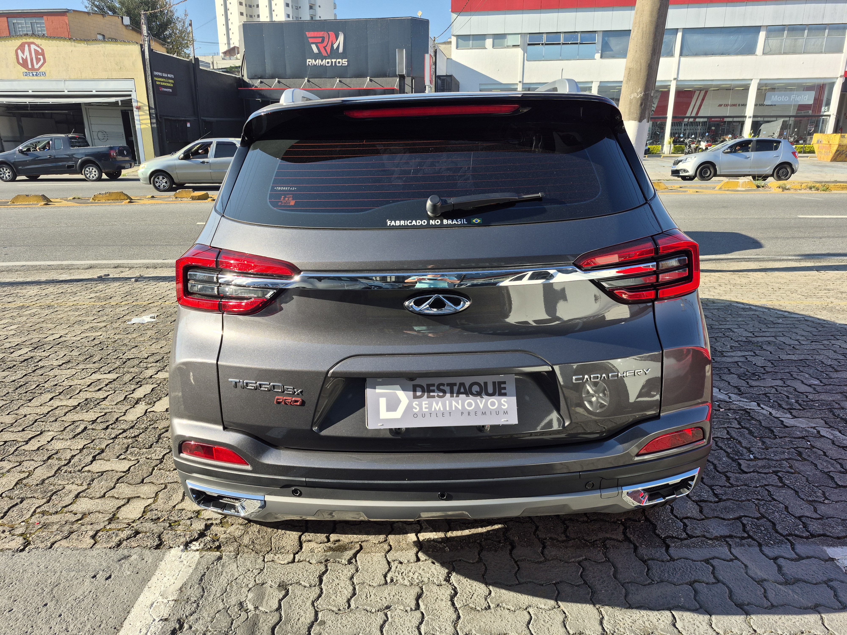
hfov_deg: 73.9
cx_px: 424
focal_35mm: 23
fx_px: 563
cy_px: 318
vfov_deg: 58.9
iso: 25
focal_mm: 5.4
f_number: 1.8
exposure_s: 1/758
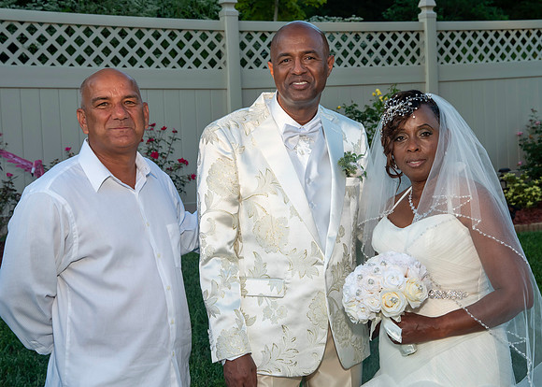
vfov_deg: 21.7
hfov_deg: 30.0
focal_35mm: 66
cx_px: 300
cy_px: 174
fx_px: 1010
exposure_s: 1/250
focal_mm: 38
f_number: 6.3
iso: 400
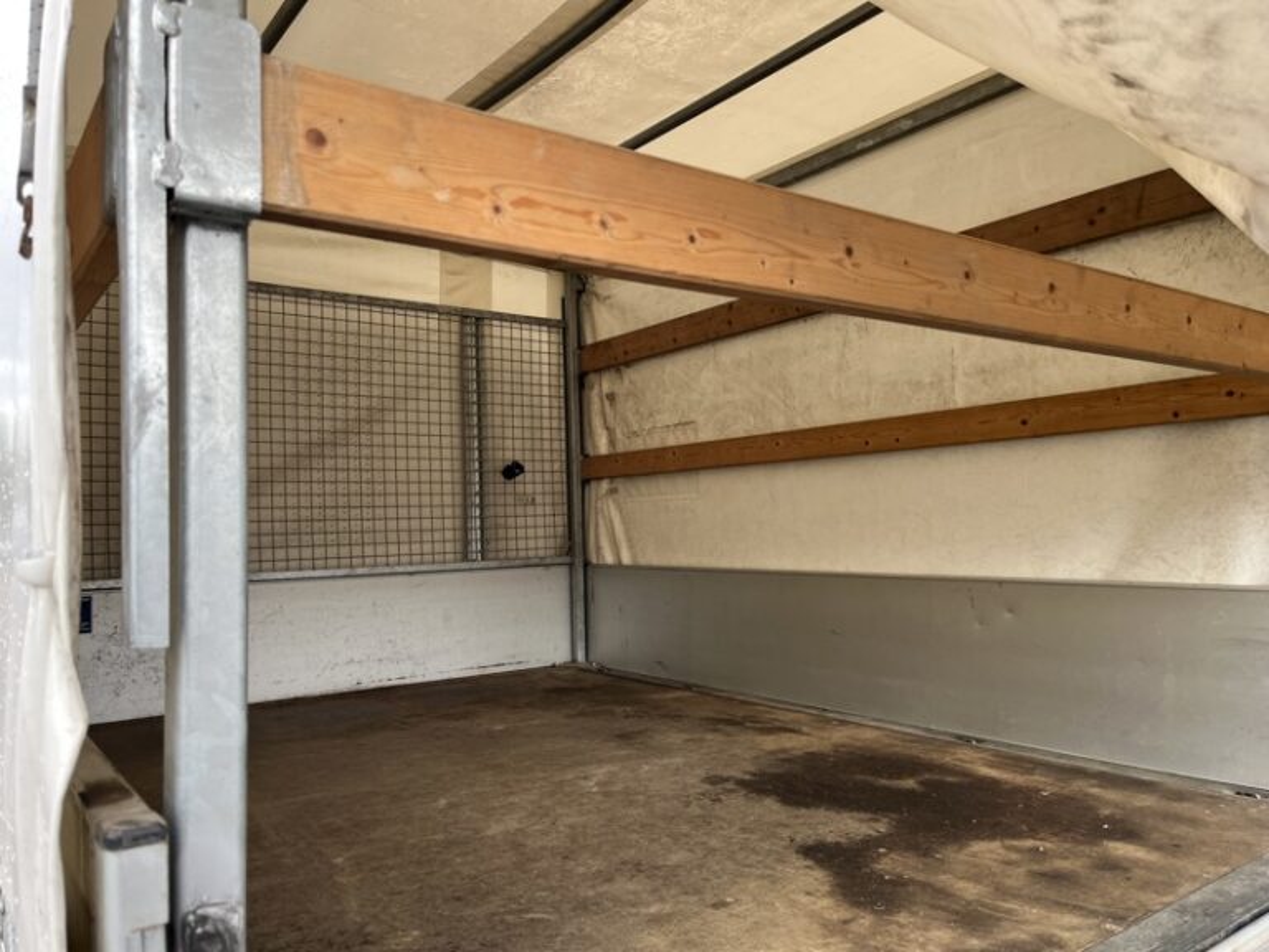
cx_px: 634
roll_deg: +0.3
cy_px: 476
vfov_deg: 53.1
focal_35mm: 26
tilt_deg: +2.3
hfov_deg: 67.3
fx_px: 953
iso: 32
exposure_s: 1/133
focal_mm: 5.1
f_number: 1.6
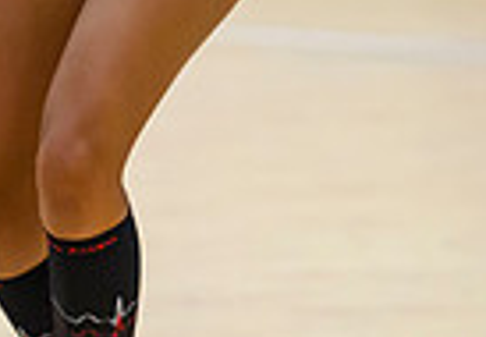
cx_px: -450
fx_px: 10770
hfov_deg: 2.6
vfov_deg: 1.8
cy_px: -283
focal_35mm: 788
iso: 4000
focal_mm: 145
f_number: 3.2
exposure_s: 1/1000
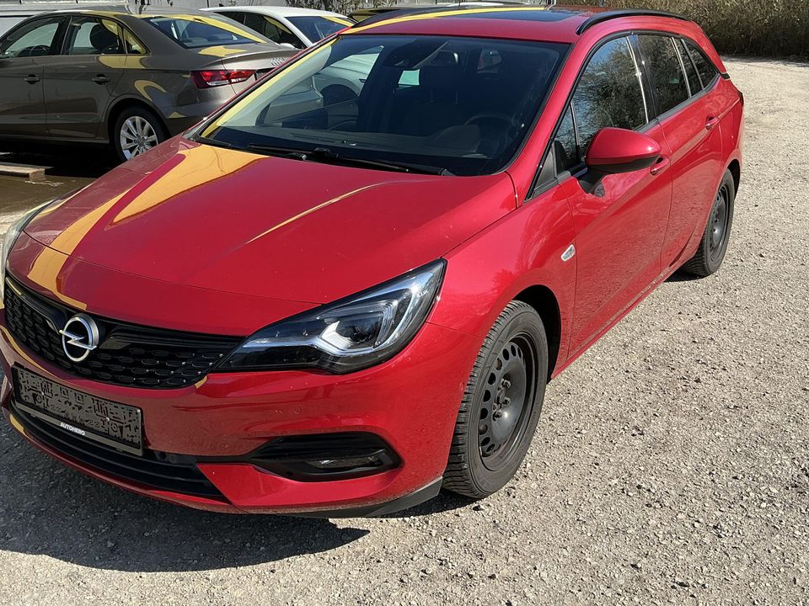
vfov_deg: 40.6
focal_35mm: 35
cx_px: 404
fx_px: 818
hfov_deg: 52.6
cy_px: 262
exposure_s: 1/997
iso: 25
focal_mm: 3
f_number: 1.8
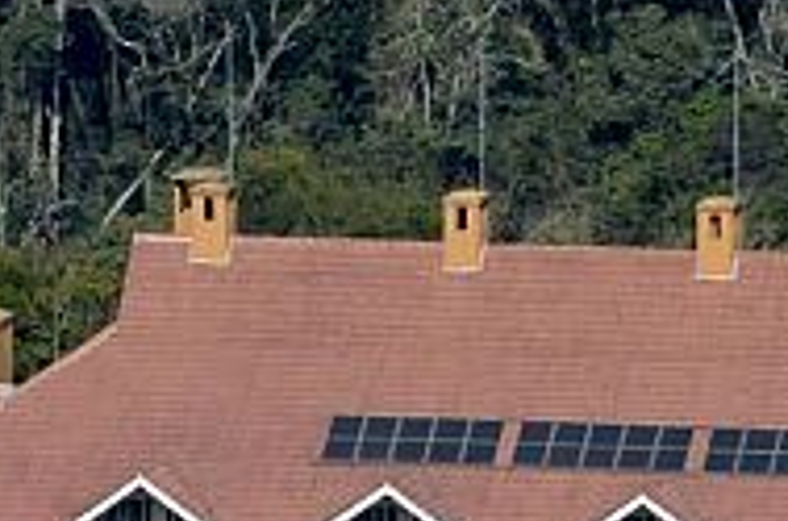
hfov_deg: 1.5
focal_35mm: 1389
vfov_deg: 1.0
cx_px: 208
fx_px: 30327
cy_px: 717
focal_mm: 250
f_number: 9
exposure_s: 1/1250
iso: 500
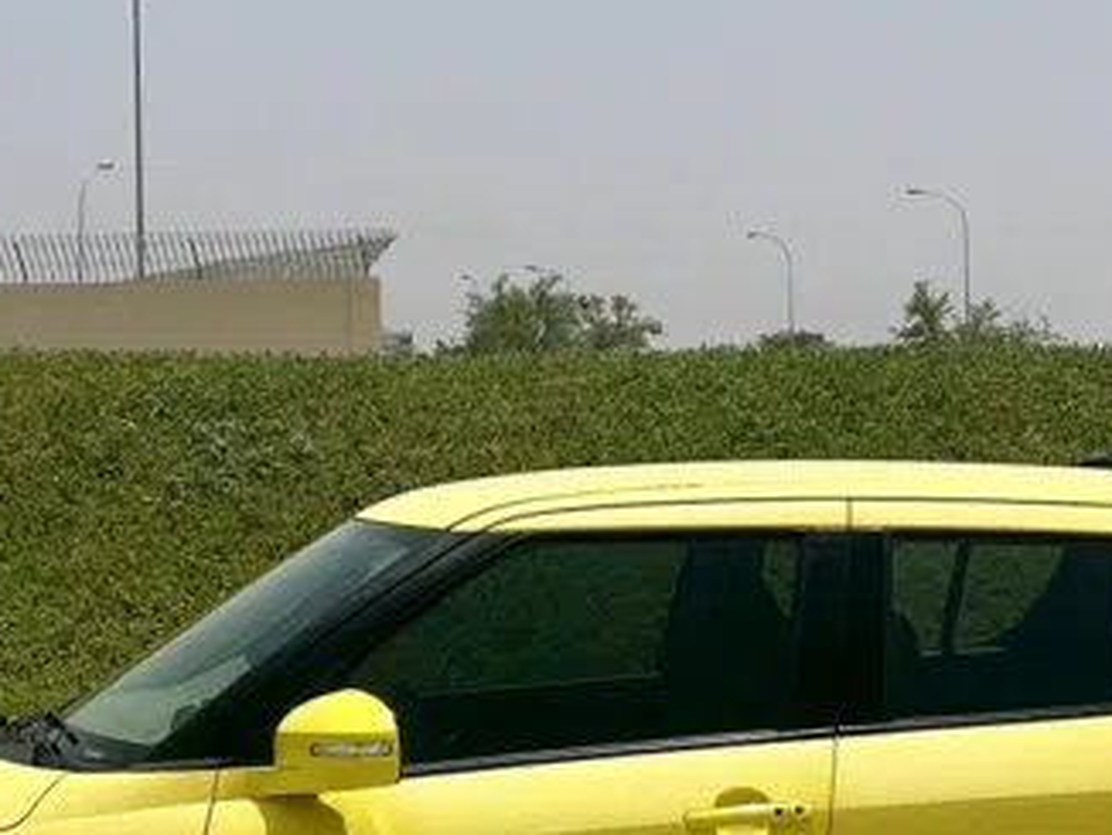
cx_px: 559
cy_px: 484
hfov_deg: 37.5
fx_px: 1640
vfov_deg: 28.6
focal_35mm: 51
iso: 50
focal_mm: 5.1
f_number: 1.6
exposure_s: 1/7874
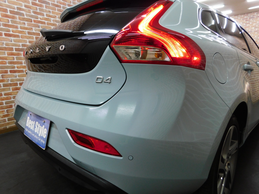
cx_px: 130
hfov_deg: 73.9
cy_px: 97
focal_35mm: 23
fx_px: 172
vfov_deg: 58.9
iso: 180
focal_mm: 4
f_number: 3
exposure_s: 1/30
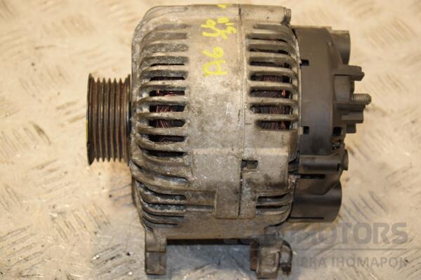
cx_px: 210
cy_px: 140
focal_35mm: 99
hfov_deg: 20.6
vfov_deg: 13.8
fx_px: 1158
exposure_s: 1/200
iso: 800
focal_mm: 66
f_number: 6.3
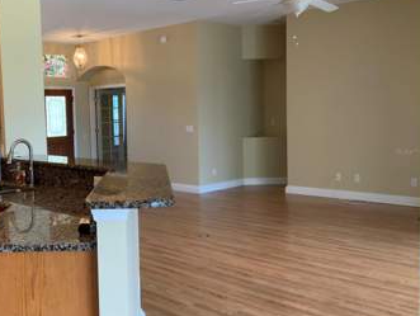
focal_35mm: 42
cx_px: 126
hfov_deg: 43.8
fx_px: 510
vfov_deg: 34.4
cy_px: 151
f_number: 1.8
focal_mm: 3
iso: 80
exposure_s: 1/60
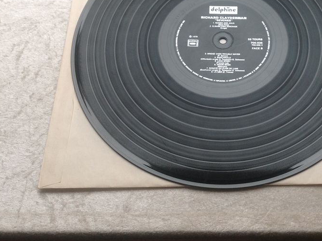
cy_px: 73
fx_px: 483
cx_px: 218
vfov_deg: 27.7
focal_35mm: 52
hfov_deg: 36.4
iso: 50
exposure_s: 1/20
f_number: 2.4
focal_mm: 4.28
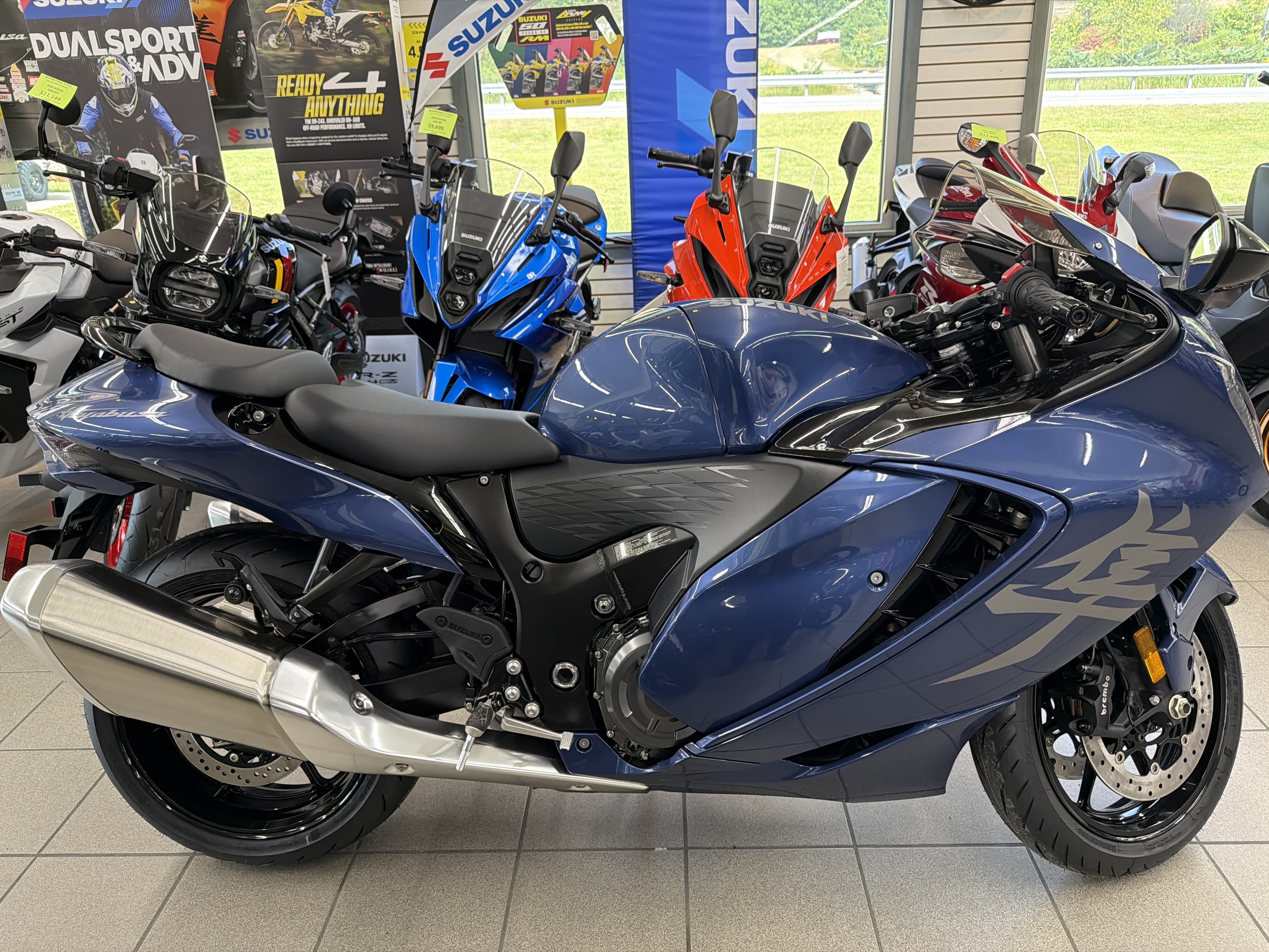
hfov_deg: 71.6
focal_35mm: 24
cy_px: 476
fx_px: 880
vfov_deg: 56.8
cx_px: 634
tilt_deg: -23.2
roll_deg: +1.5
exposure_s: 1/120
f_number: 1.78
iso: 400
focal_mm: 6.76
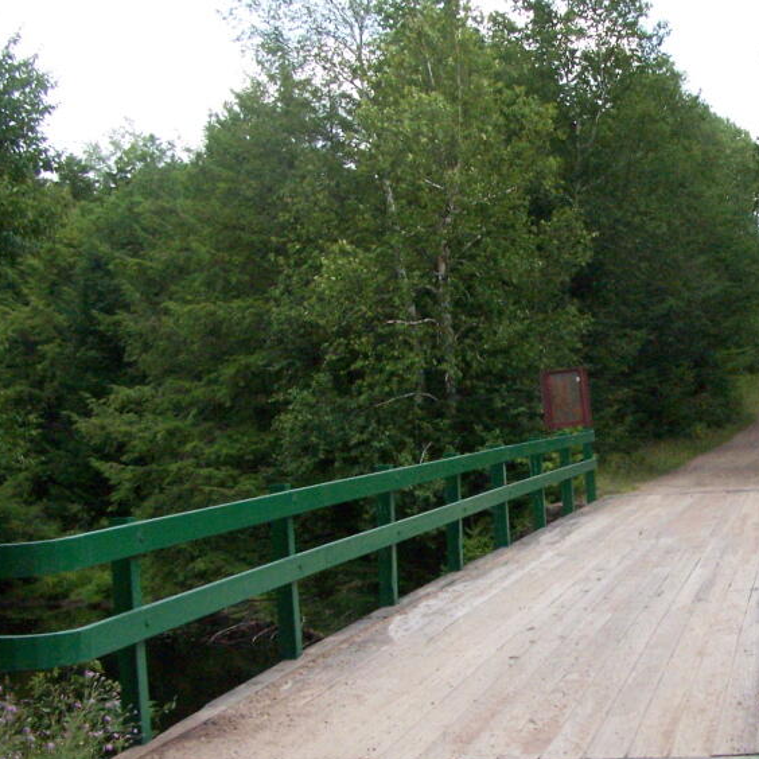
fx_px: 1513
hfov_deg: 27.3
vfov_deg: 28.1
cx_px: 658
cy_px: 420
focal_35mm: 61
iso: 400
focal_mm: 6.3
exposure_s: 1/640
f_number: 5.6
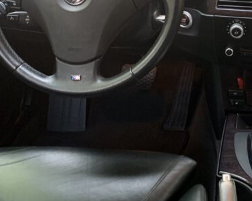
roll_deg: -4.4
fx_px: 514
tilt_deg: -23.2
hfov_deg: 25.6
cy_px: 21
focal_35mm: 69
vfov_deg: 21.6
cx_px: 274
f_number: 1.8
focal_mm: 4.25
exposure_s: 1/60
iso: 100
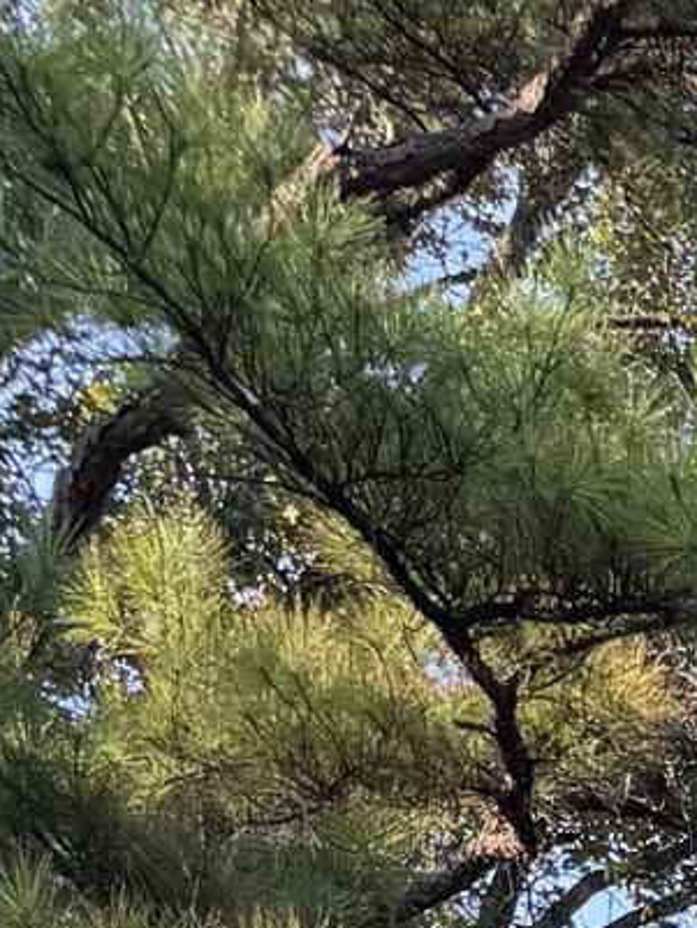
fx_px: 3703
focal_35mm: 138
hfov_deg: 9.0
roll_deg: +1.4
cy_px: 2462
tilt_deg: +5.0
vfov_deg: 11.1
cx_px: 1980
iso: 80
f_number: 1.78
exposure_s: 1/464
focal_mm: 6.76
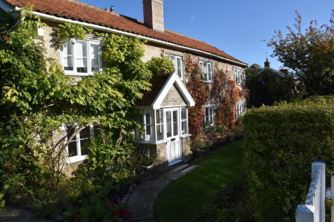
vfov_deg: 47.9
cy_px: 111
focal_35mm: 27
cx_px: 167
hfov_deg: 67.4
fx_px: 250
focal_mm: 18
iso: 200
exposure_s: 1/320
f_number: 9
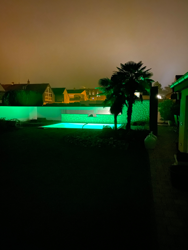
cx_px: 94
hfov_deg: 53.1
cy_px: 125
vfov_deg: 67.3
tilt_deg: -4.2
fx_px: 188
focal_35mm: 26
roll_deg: -0.1
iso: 2500
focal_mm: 4.25
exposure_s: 1/2
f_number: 1.8
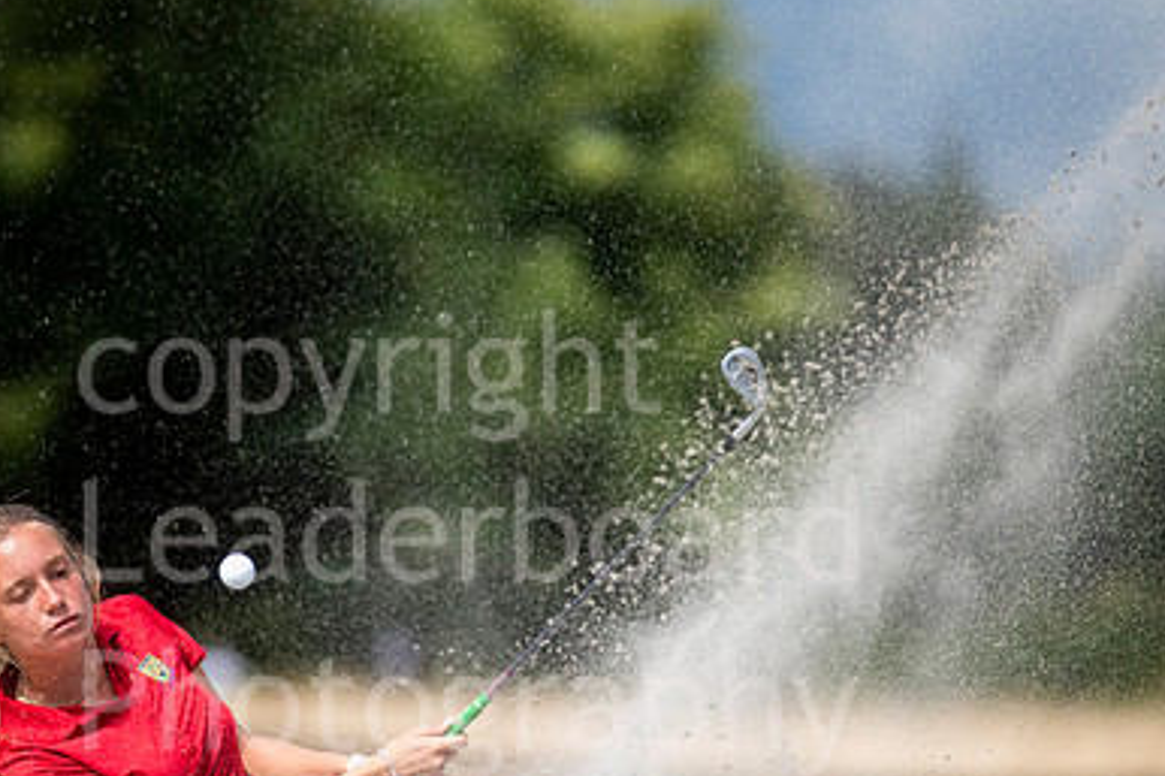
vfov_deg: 3.0
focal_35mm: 451
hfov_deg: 4.6
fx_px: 14588
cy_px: 560
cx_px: 474
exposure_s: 1/4000
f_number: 4
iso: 400
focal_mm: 300
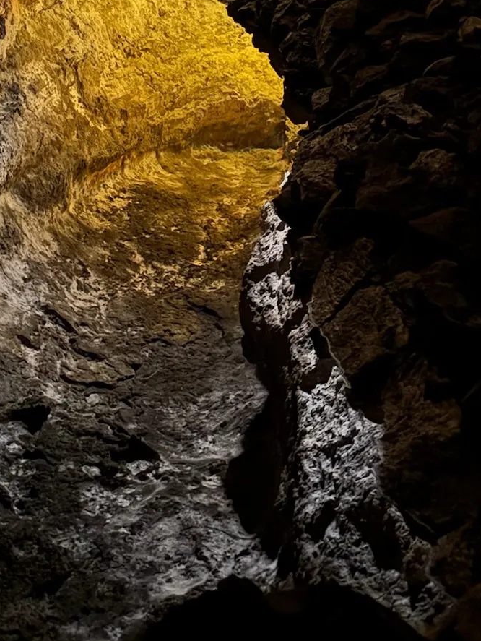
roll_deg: -3.3
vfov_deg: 30.7
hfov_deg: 24.0
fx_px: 1111
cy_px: 59
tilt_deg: -15.7
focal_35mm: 60
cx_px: 77
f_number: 1.6
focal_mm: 5.96
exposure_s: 1/5
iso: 2500
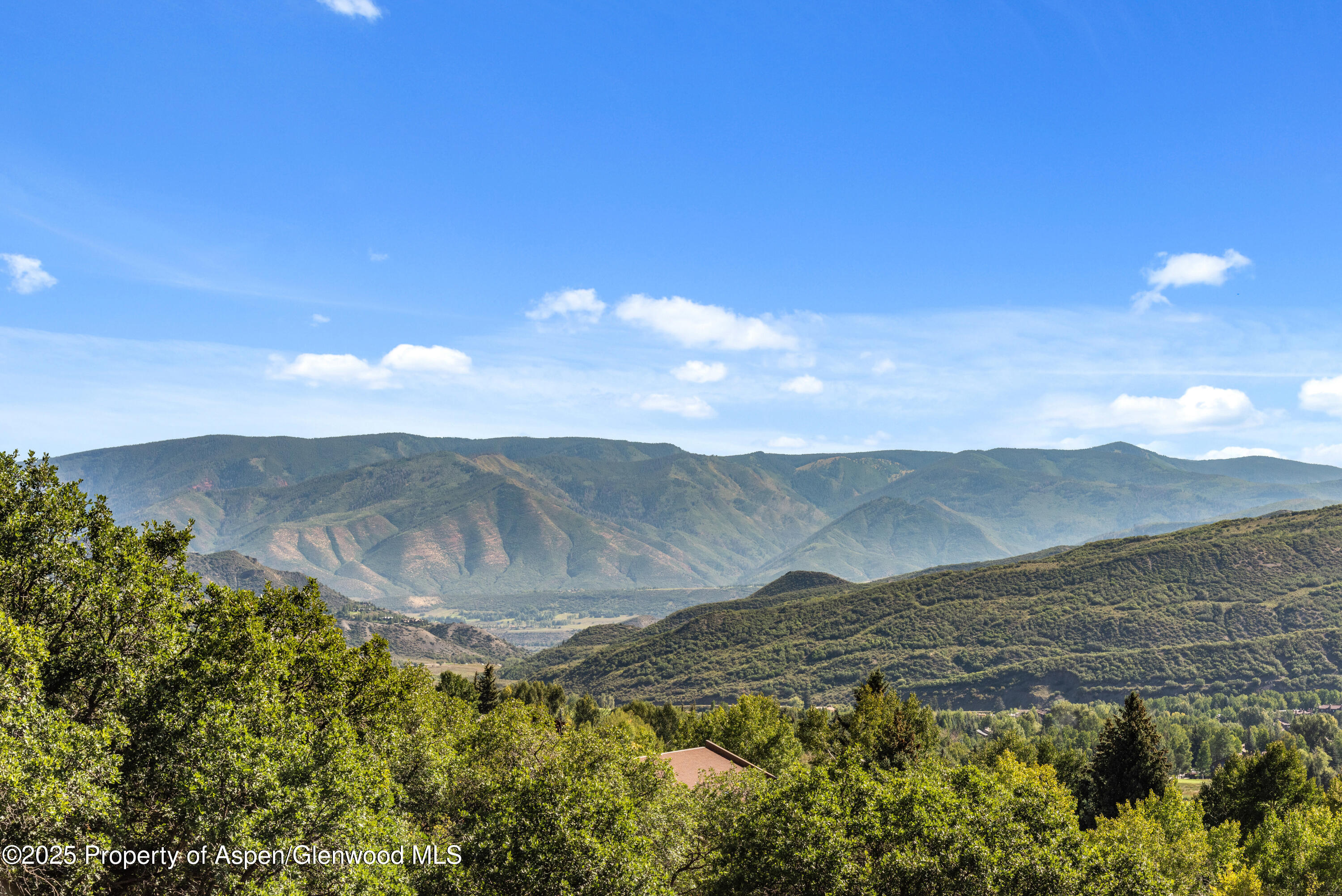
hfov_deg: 34.5
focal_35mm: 58
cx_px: 671
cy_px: 448
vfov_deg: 23.4
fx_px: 2163
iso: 160
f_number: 7.1
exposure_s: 1/800
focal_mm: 58
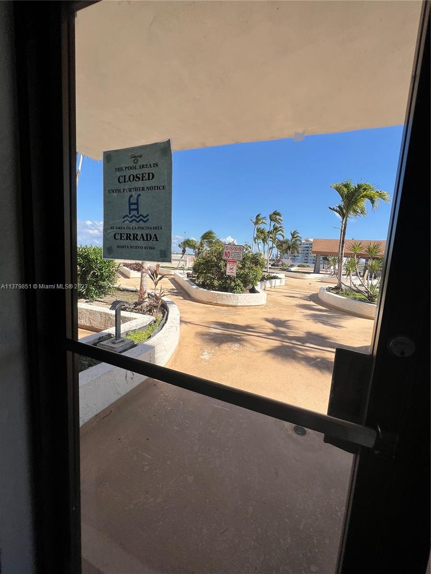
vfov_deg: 106.2
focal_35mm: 13
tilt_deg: -7.2
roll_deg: -4.7
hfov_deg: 89.9
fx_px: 216
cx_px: 216
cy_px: 287
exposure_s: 1/1167
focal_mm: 1.57
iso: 32
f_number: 1.8
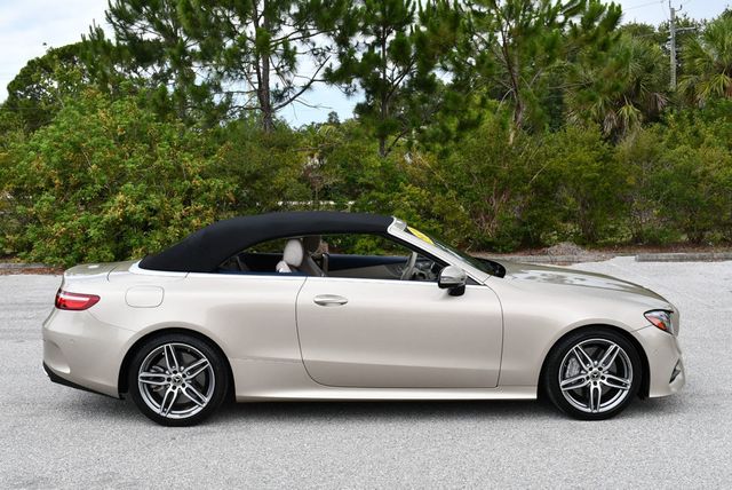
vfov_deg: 33.5
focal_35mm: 40
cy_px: 245
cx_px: 366
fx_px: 814
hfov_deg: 48.4
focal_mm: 20
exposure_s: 1/250
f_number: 8
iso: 125
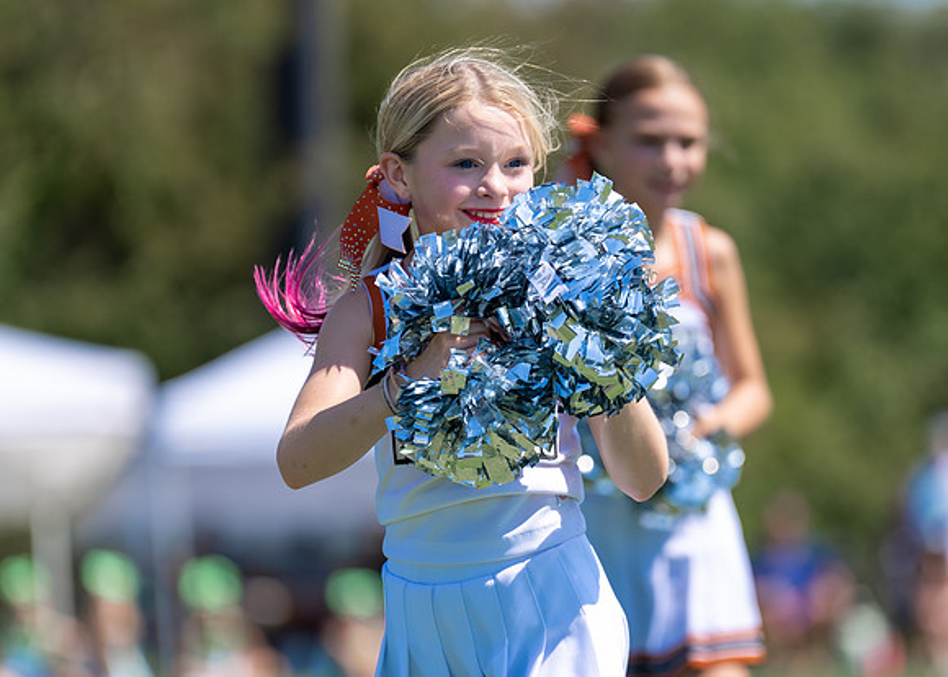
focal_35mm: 326
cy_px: 403
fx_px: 8765
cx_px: 505
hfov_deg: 6.2
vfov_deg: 4.4
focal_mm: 200
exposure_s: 1/2000
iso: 100
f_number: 2.8
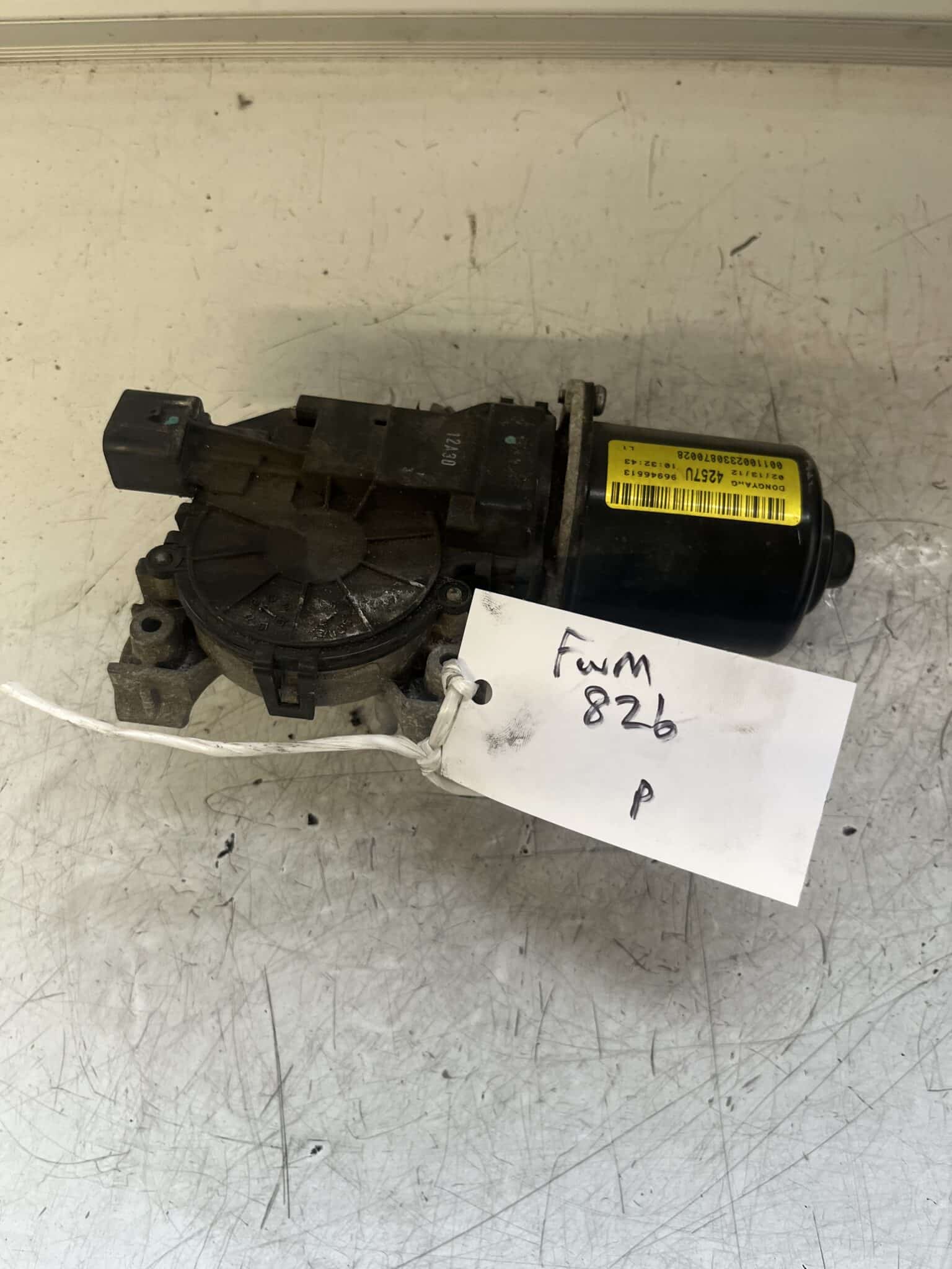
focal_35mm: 26
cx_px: 476
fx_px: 953
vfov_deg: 67.3
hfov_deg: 53.1
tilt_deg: -77.8
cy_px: 634
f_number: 1.6
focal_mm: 5.1
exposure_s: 1/121
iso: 125
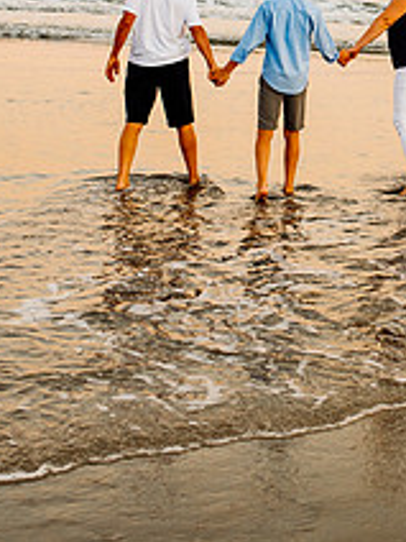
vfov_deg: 21.0
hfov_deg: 15.8
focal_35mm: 92
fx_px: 1439
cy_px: 104
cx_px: 378
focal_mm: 35
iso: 320
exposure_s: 1/320
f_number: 2.8
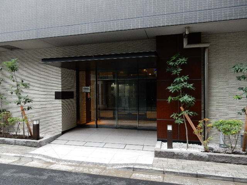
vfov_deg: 54.9
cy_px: 92
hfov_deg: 69.4
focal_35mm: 25
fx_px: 178
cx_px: 124
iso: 200
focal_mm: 4.5
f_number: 3.7
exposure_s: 1/13
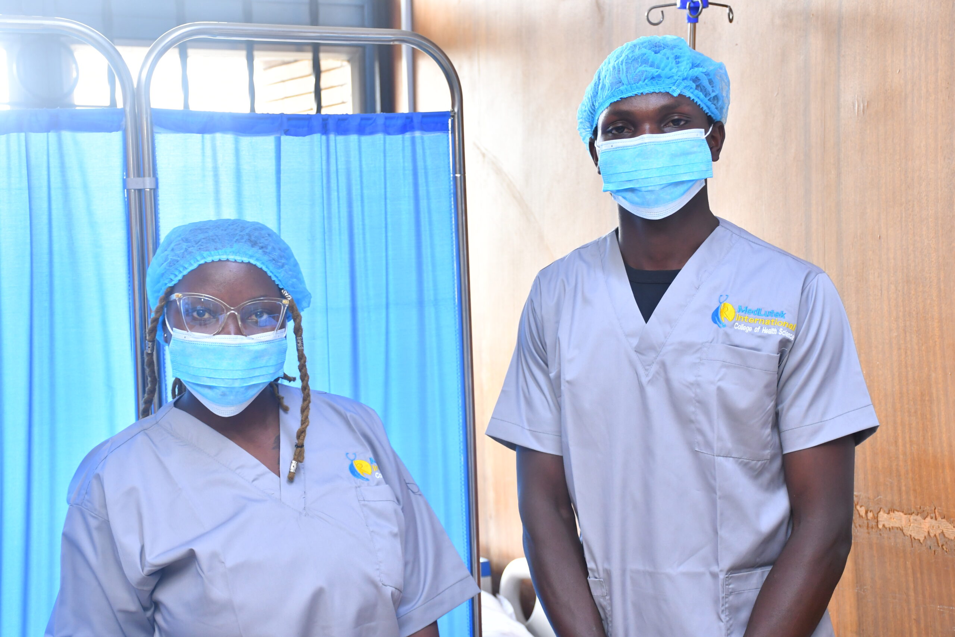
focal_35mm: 67
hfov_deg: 30.1
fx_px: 1777
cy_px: 318
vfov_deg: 20.3
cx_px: 478
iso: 800
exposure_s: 1/125
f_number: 5.6
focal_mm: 45
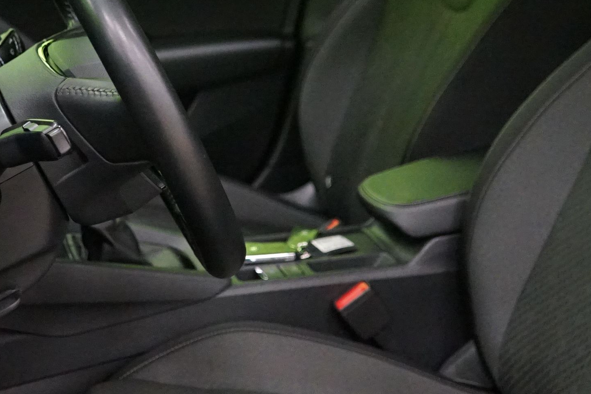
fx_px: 1248
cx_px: 256
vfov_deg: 17.9
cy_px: 160
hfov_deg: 26.6
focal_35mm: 76
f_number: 3.5
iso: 6400
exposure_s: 1/50
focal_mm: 28
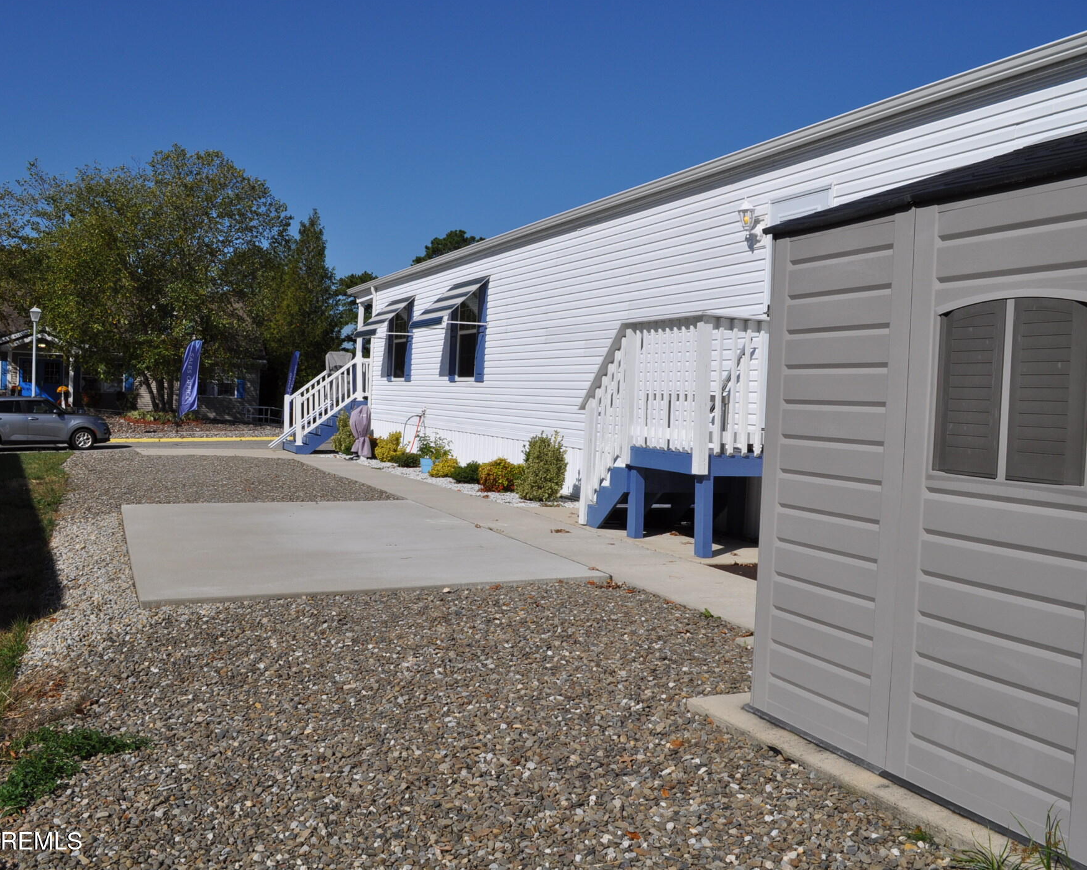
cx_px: 545
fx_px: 997
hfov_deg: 57.2
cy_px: 438
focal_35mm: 31
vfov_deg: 47.1
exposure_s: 1/500
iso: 200
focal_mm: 18
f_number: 11
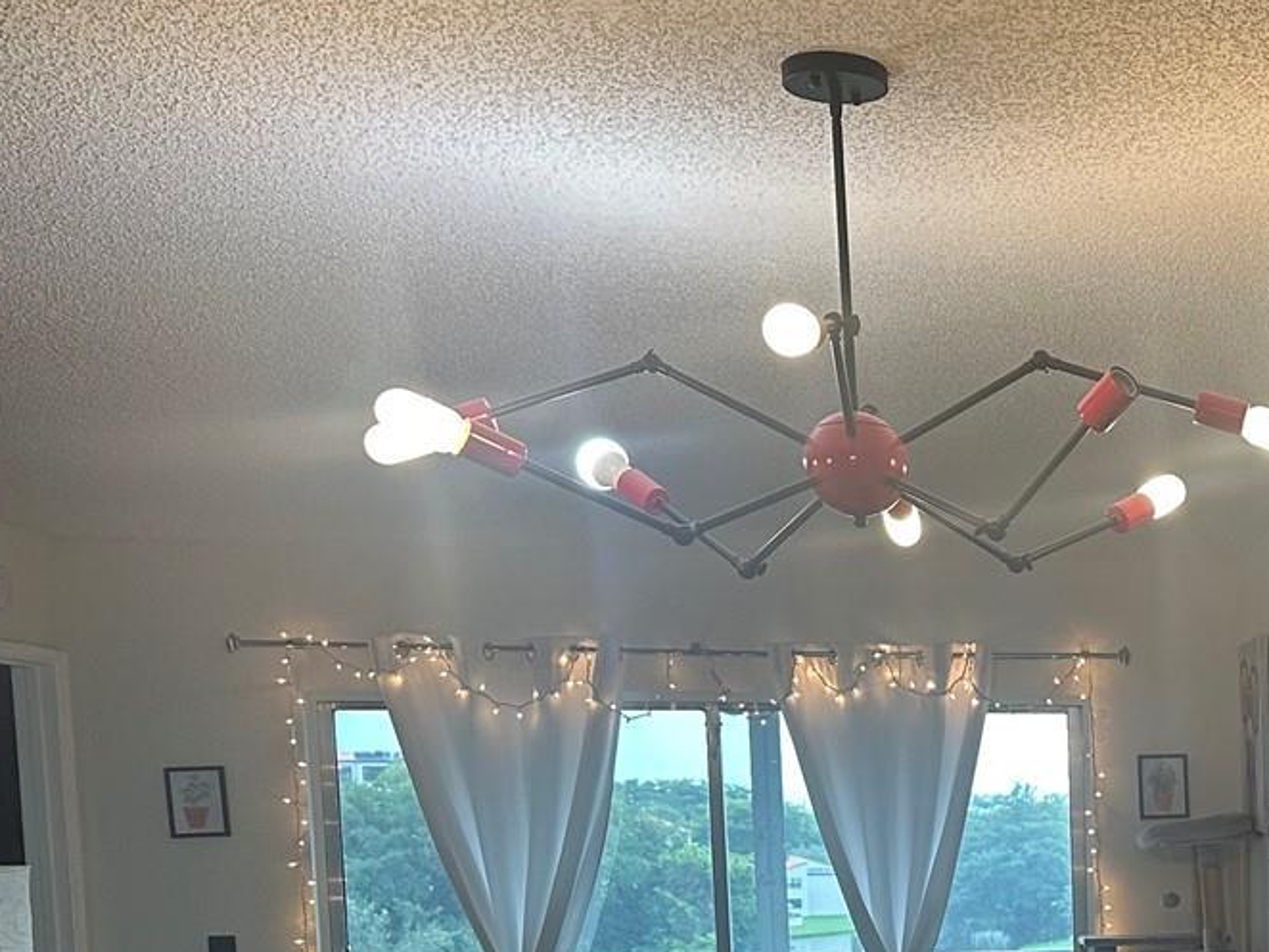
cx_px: 1420
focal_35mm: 58
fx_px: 2127
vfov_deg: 23.8
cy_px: 1021
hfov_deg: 29.7
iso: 200
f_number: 1.78
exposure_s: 1/120
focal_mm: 6.86
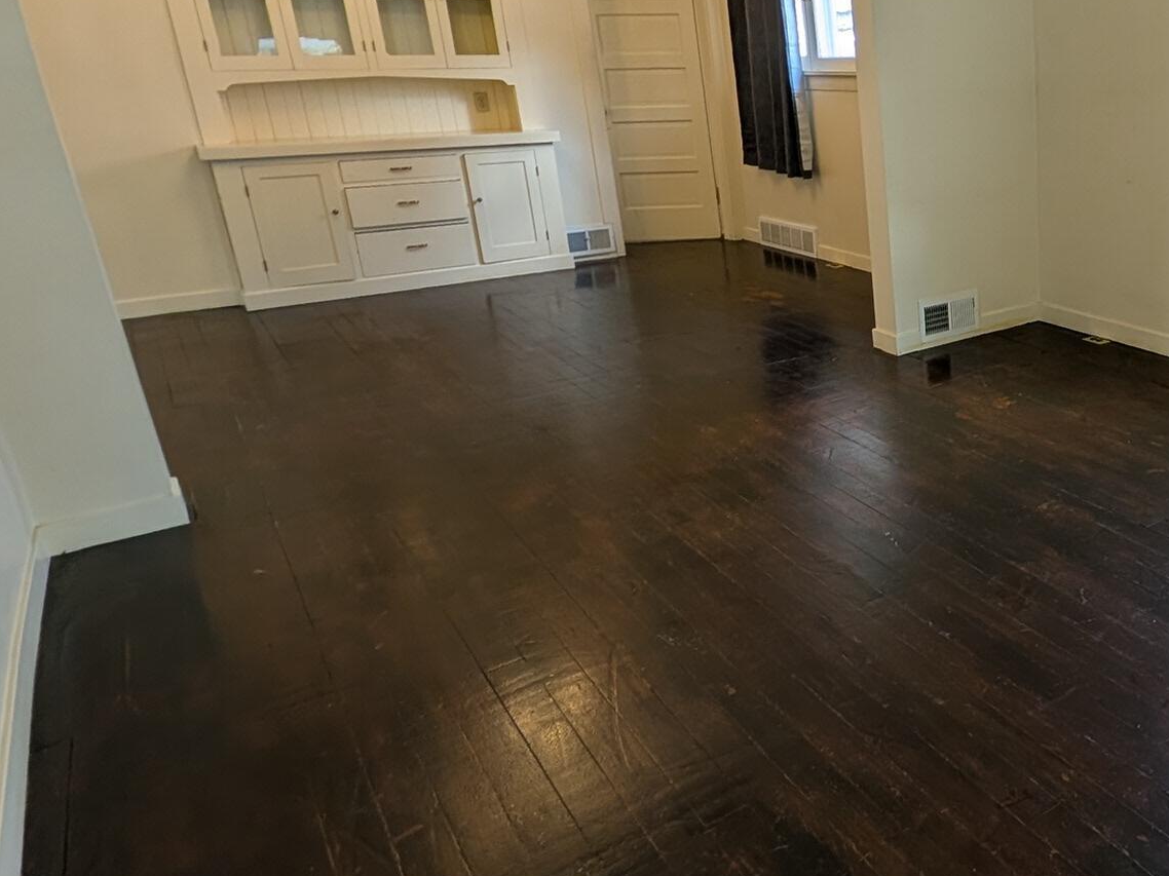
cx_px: 1067
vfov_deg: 51.1
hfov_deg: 55.9
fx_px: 912
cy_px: 365
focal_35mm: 27
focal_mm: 2.02
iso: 70
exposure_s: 1/77.7
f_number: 1.7
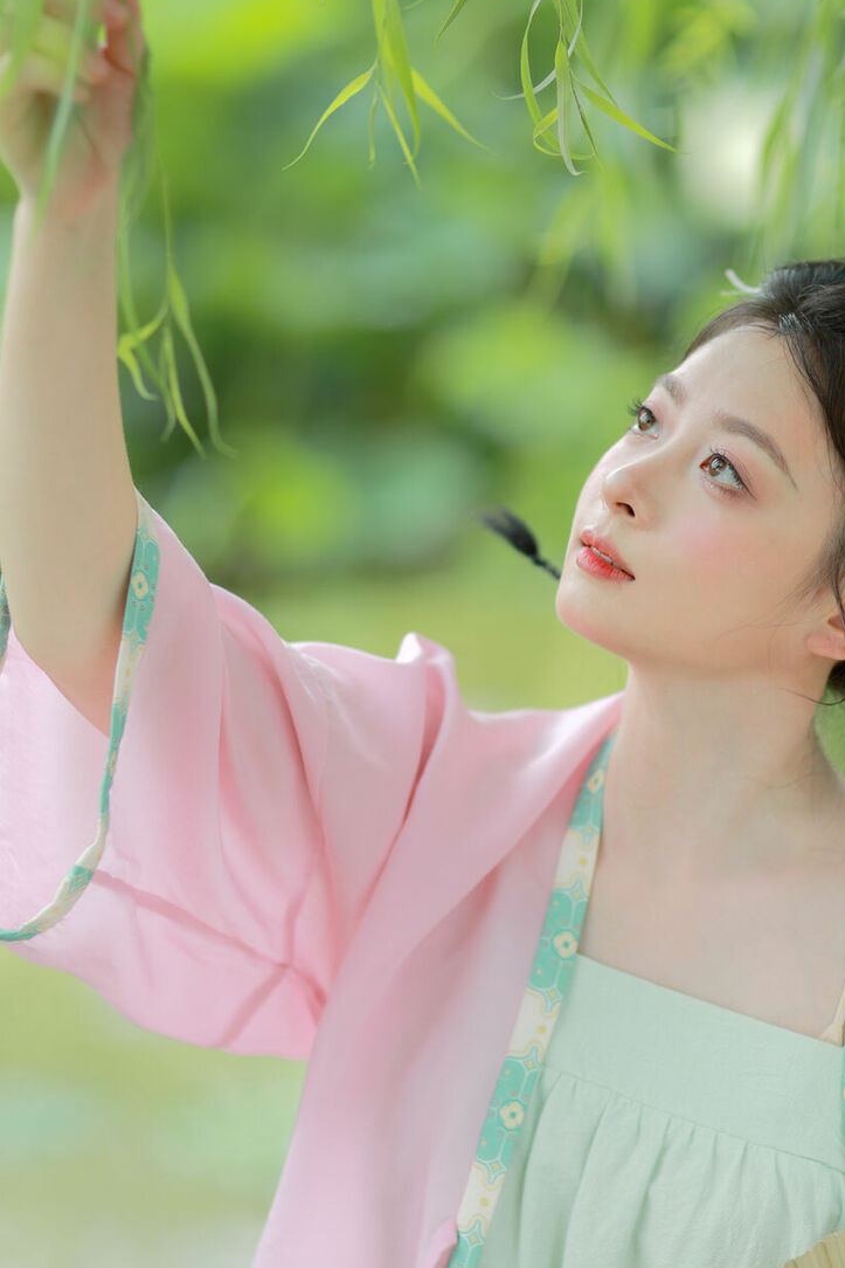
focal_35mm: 122
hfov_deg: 11.2
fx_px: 4294
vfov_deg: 16.8
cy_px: 607
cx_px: 557
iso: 100
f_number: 1.8
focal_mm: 85
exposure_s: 1/320
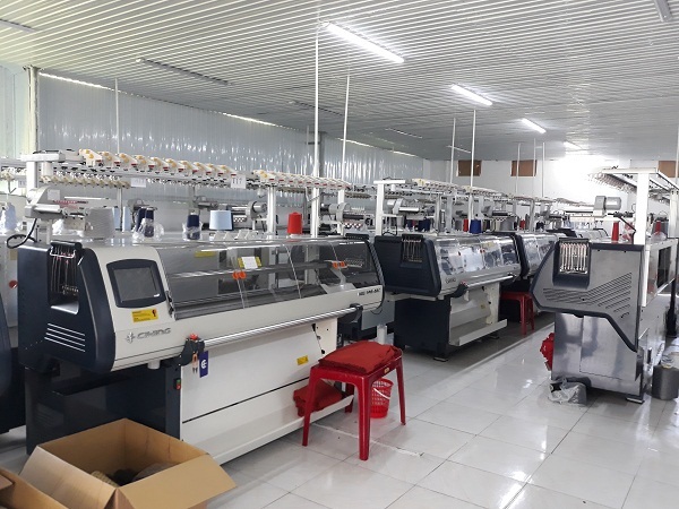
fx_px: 530
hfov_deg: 65.3
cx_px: 340
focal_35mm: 27
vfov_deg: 51.4
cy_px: 254
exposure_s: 1/50
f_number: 1.7
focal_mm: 3.71
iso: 200
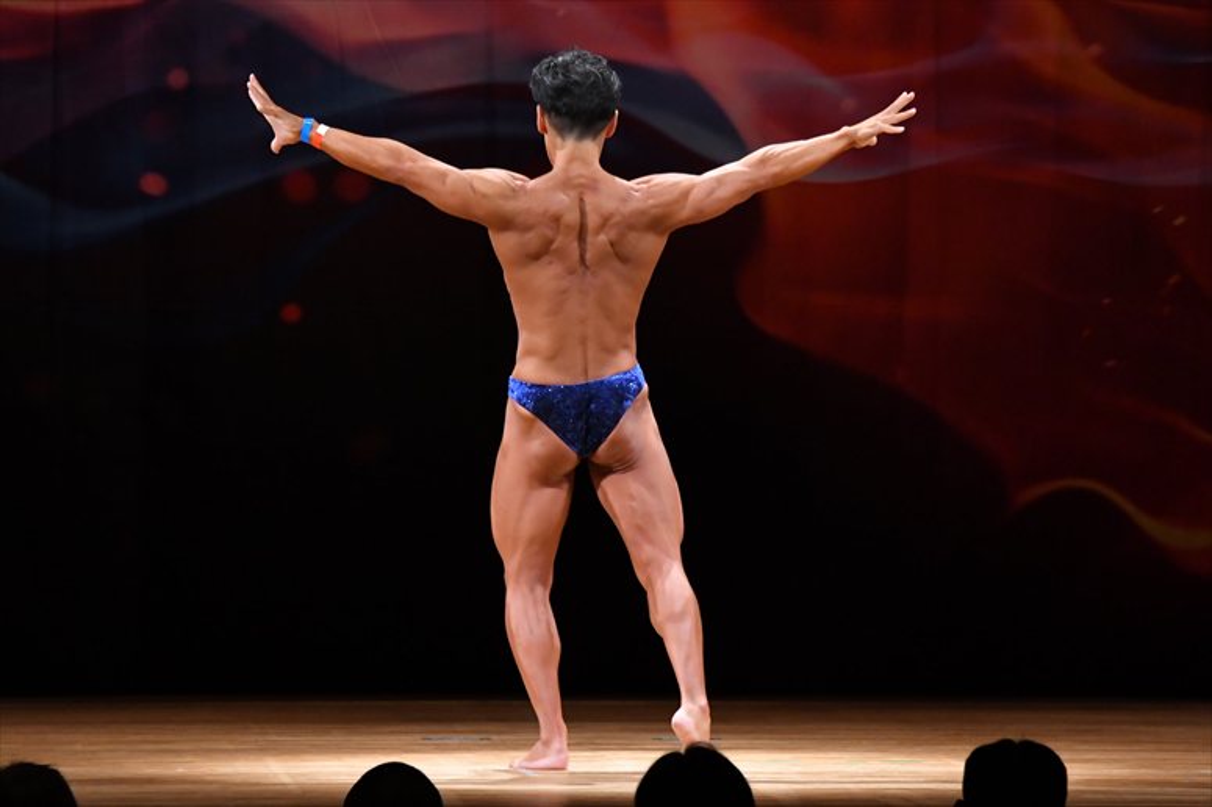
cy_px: 404
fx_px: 8581
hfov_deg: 8.1
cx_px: 606
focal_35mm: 255
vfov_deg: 5.4
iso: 4000
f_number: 5.6
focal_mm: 170
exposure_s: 1/400
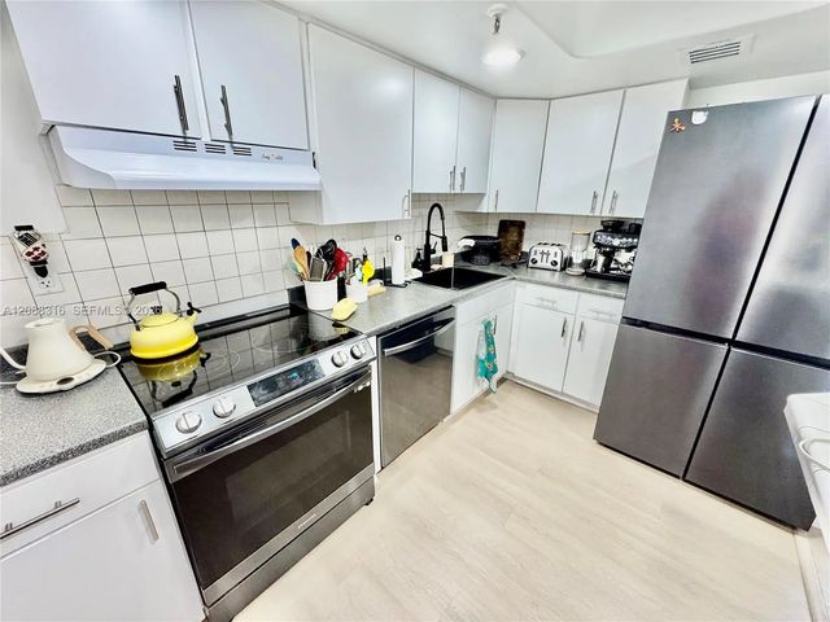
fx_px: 336
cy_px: 311
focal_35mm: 14
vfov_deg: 85.7
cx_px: 415
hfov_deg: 102.1
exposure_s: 1/120
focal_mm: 2.22
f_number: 2.2
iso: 250
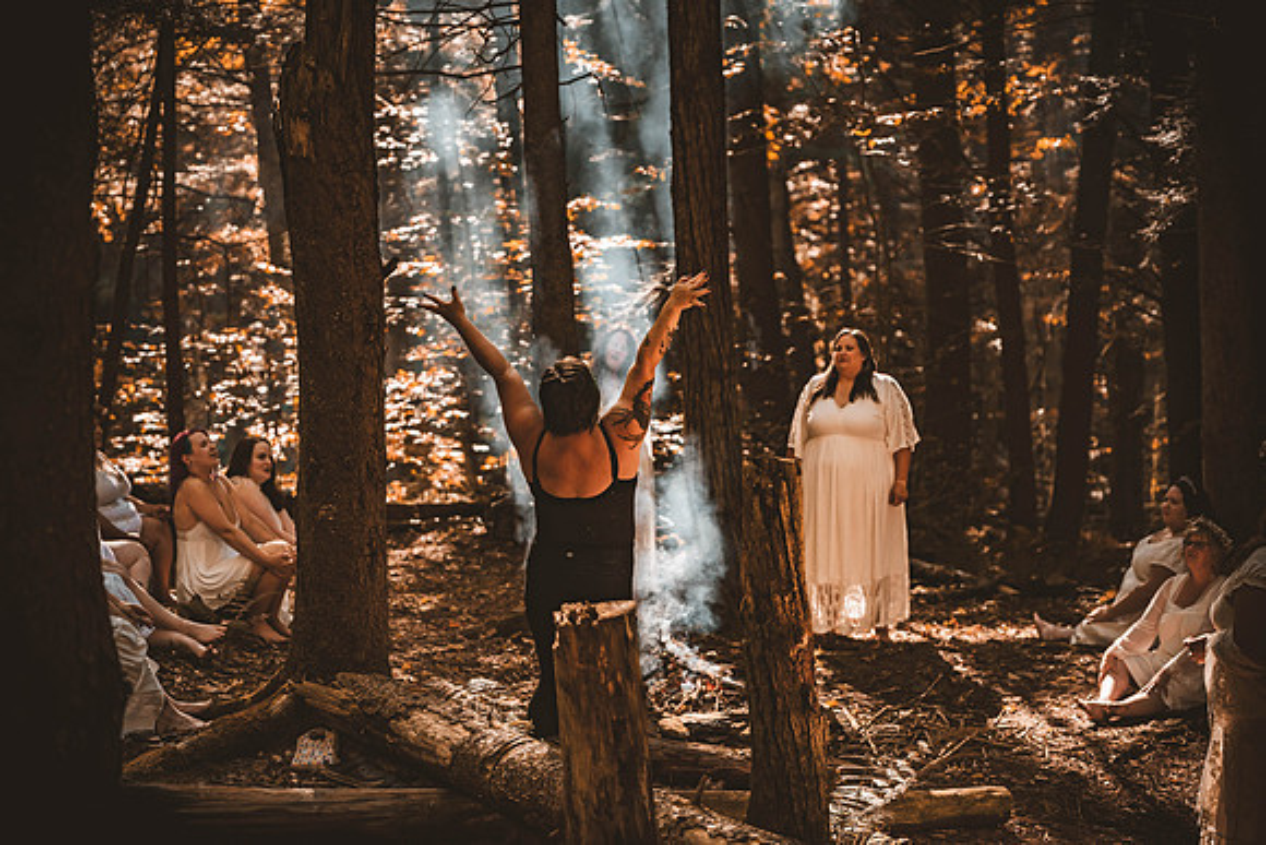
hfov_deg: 28.8
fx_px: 2462
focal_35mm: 70
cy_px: 422
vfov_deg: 19.5
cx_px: 633
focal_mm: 70
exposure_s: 1/1000
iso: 640
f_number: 2.8
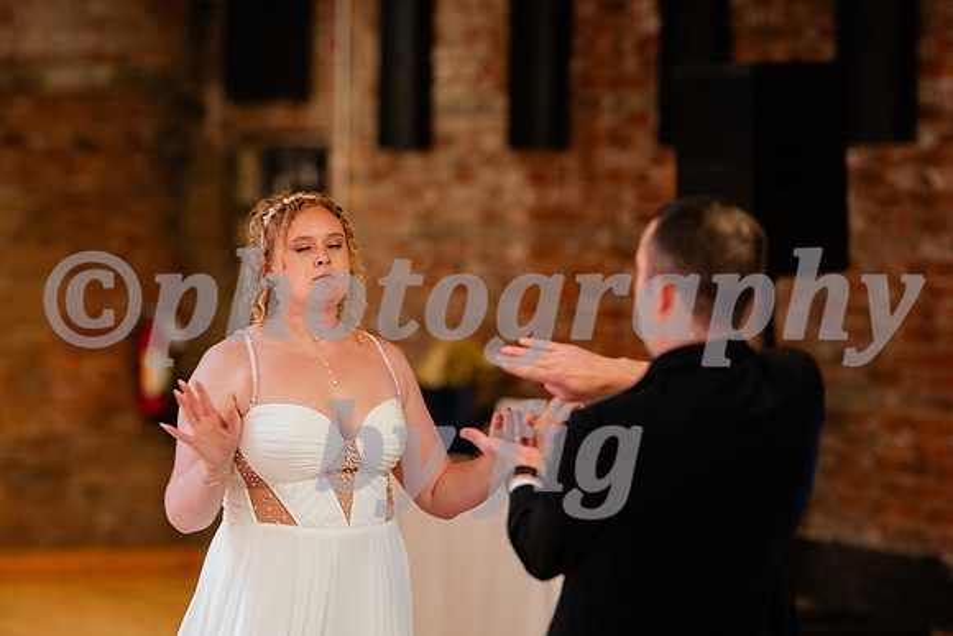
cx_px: 476
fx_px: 3574
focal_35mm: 135
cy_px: 318
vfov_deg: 10.2
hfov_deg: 15.2
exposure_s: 1/200
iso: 2500
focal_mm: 135
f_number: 2.2
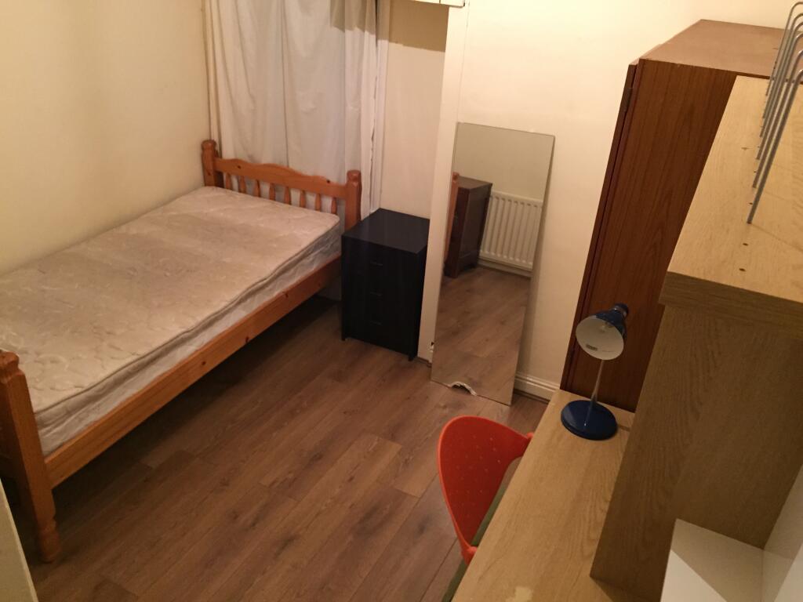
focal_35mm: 29
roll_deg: -5.5
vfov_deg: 48.2
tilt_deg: -30.1
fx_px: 673
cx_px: 402
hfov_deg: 61.7
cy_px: 301
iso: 320
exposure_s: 1/17
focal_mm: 4.15
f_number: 2.2
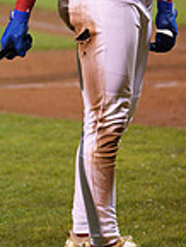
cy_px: -78
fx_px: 1989
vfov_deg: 7.0
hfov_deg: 5.4
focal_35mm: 278
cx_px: 77
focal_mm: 93
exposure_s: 1/1250
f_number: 2.8
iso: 2000
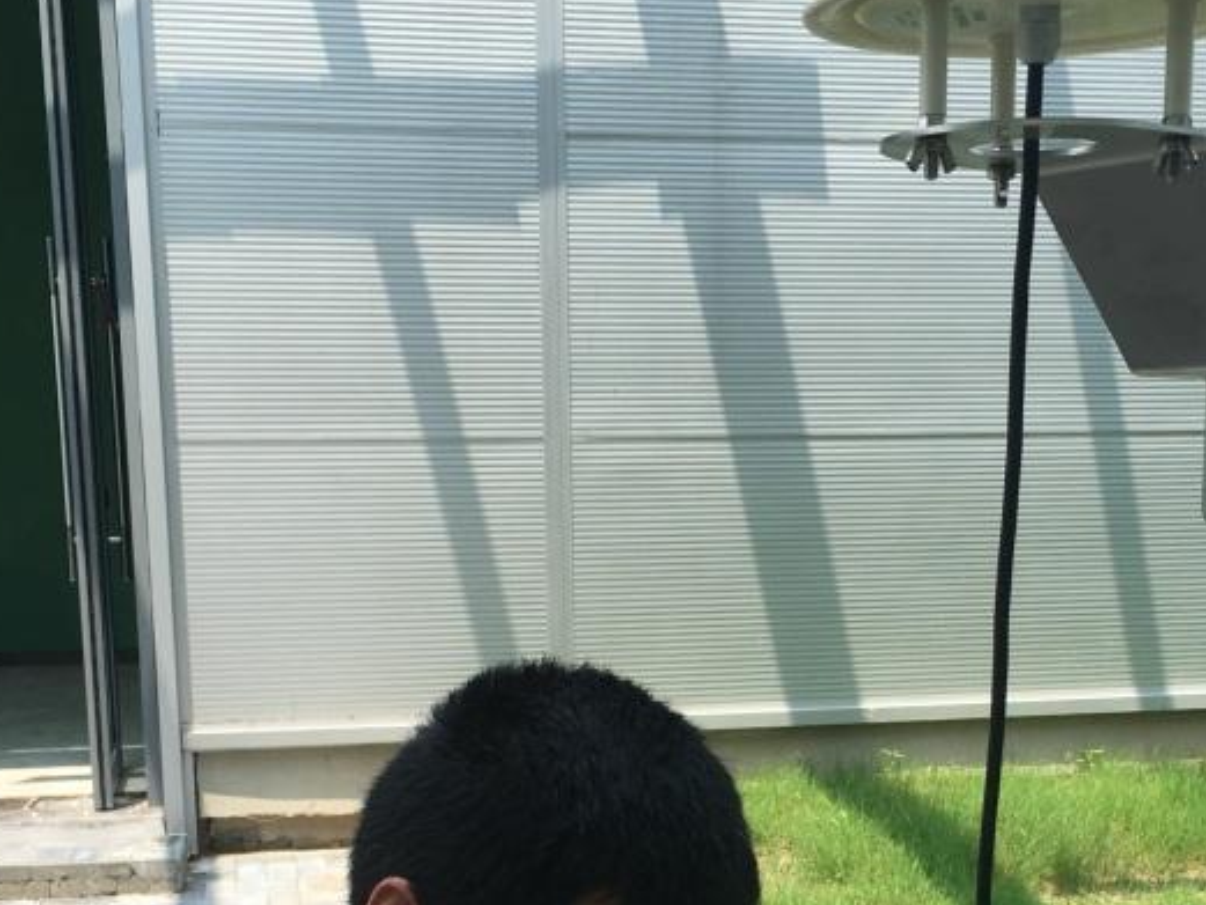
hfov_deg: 33.7
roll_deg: -0.2
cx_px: 706
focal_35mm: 57
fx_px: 1986
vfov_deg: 25.1
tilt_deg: -13.4
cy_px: 761
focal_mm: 4.15
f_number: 2.2
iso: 25
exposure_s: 1/801
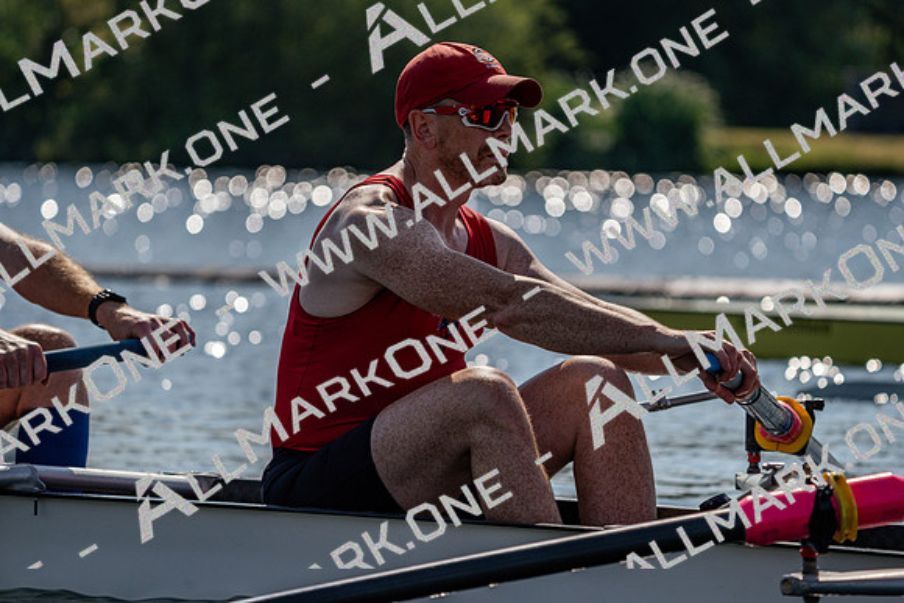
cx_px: 452
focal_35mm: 248
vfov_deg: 5.5
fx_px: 6229
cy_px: 302
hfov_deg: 8.3
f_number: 5.6
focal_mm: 248
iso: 100
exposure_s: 1/1600
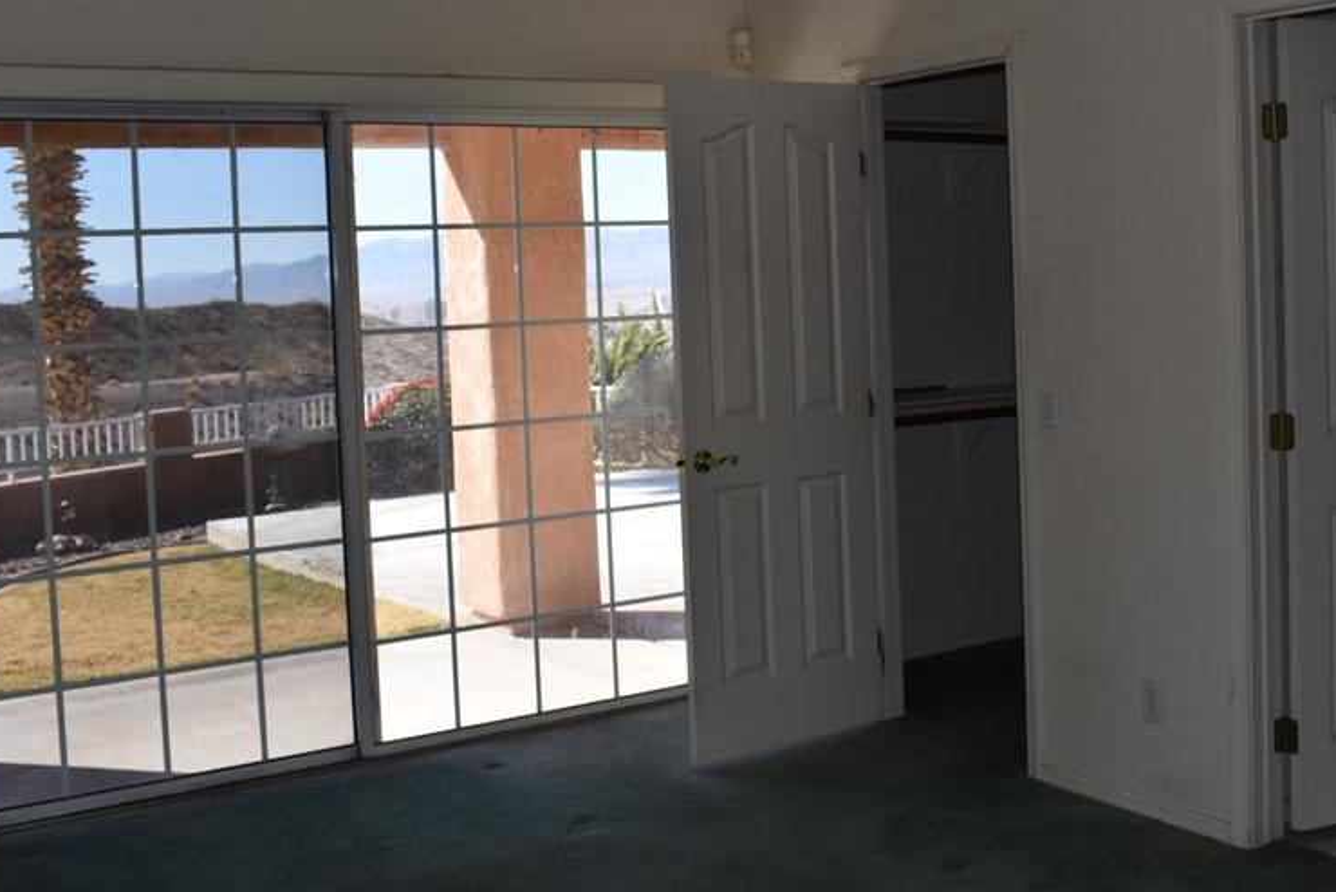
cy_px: 334
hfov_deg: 44.3
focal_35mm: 44
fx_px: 1633
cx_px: 782
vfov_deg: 30.4
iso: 100
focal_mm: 20
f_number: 6.3
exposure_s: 1/200
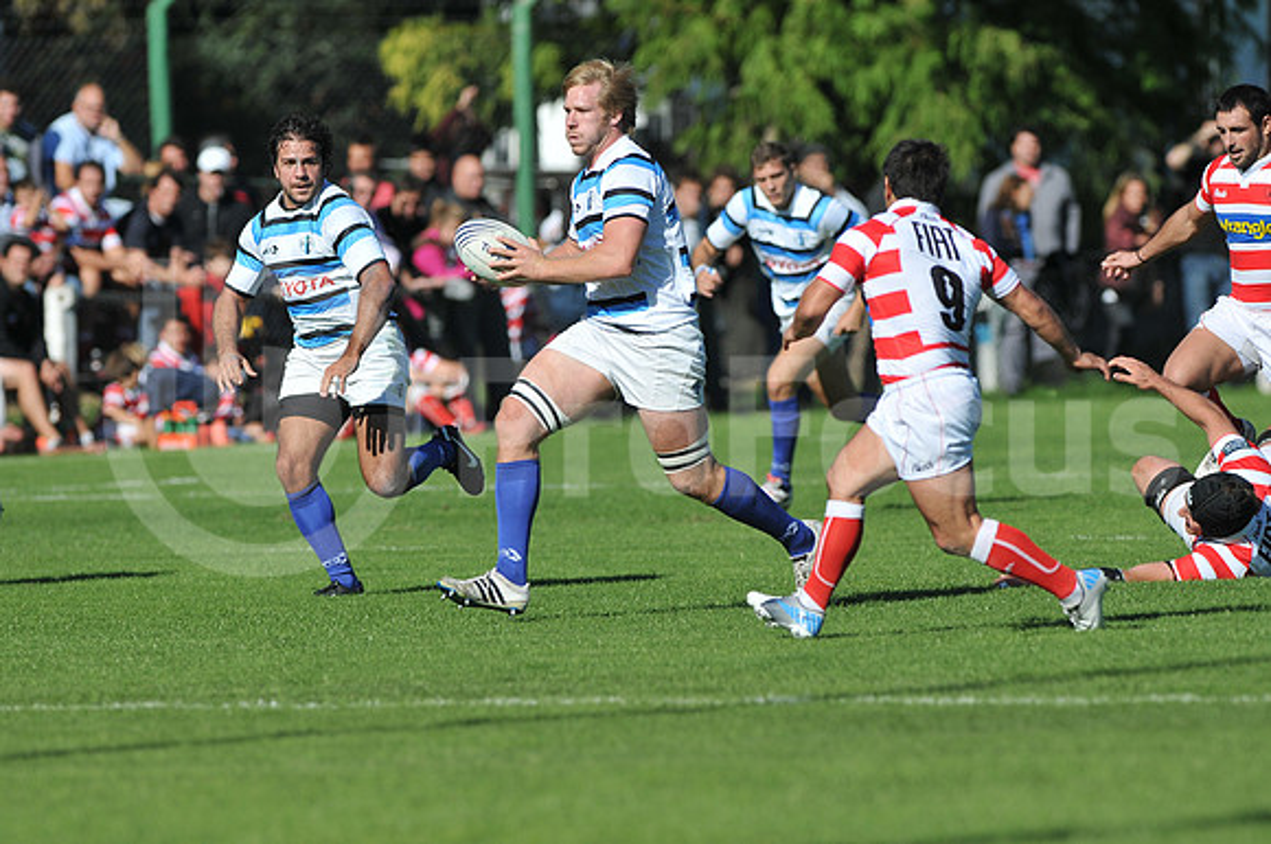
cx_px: 636
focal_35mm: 450
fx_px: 15865
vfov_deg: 3.0
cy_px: 422
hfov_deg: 4.6
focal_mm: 300
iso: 200
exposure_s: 1/3200
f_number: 3.5
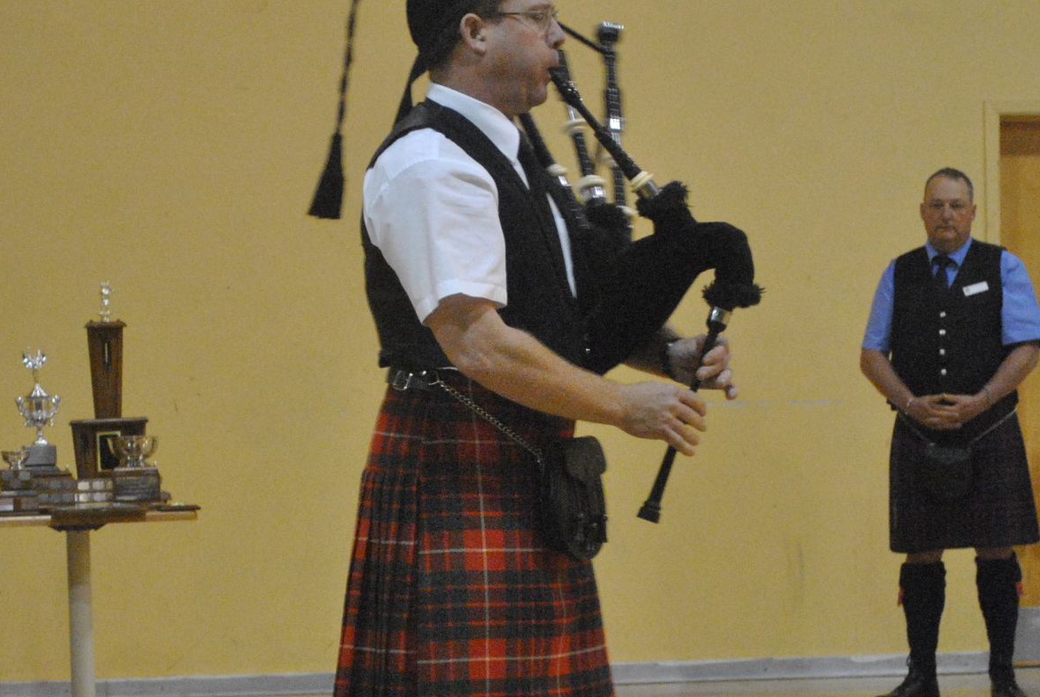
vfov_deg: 9.4
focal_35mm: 147
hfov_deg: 13.9
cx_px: 461
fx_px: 4253
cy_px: 488
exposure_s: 1/30
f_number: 5.3
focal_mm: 46
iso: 1400
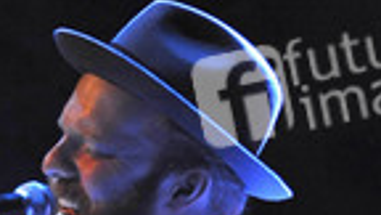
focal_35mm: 140
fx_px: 1414
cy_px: 483
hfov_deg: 15.3
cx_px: 89
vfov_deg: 8.1
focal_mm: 48
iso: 3200
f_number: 2.8
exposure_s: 1/100
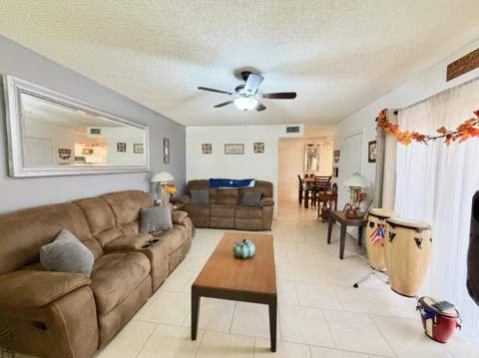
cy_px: 179
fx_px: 194
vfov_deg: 85.6
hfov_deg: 102.1
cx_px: 240
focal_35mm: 14
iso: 500
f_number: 2.2
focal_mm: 2.22
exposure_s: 1/60
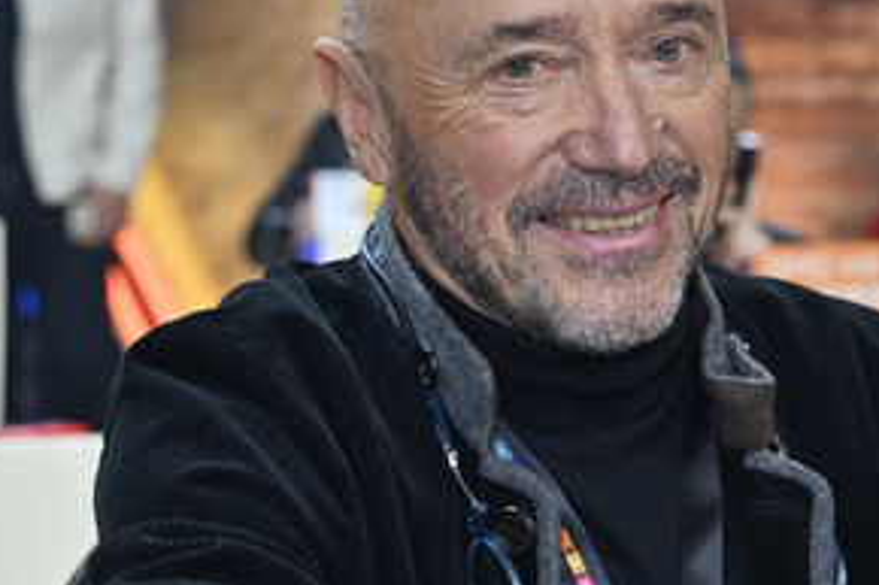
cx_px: 614
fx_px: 1708
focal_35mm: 70
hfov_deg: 28.6
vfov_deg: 19.4
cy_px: 224
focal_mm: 45
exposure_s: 1/200
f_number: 4
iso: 1000
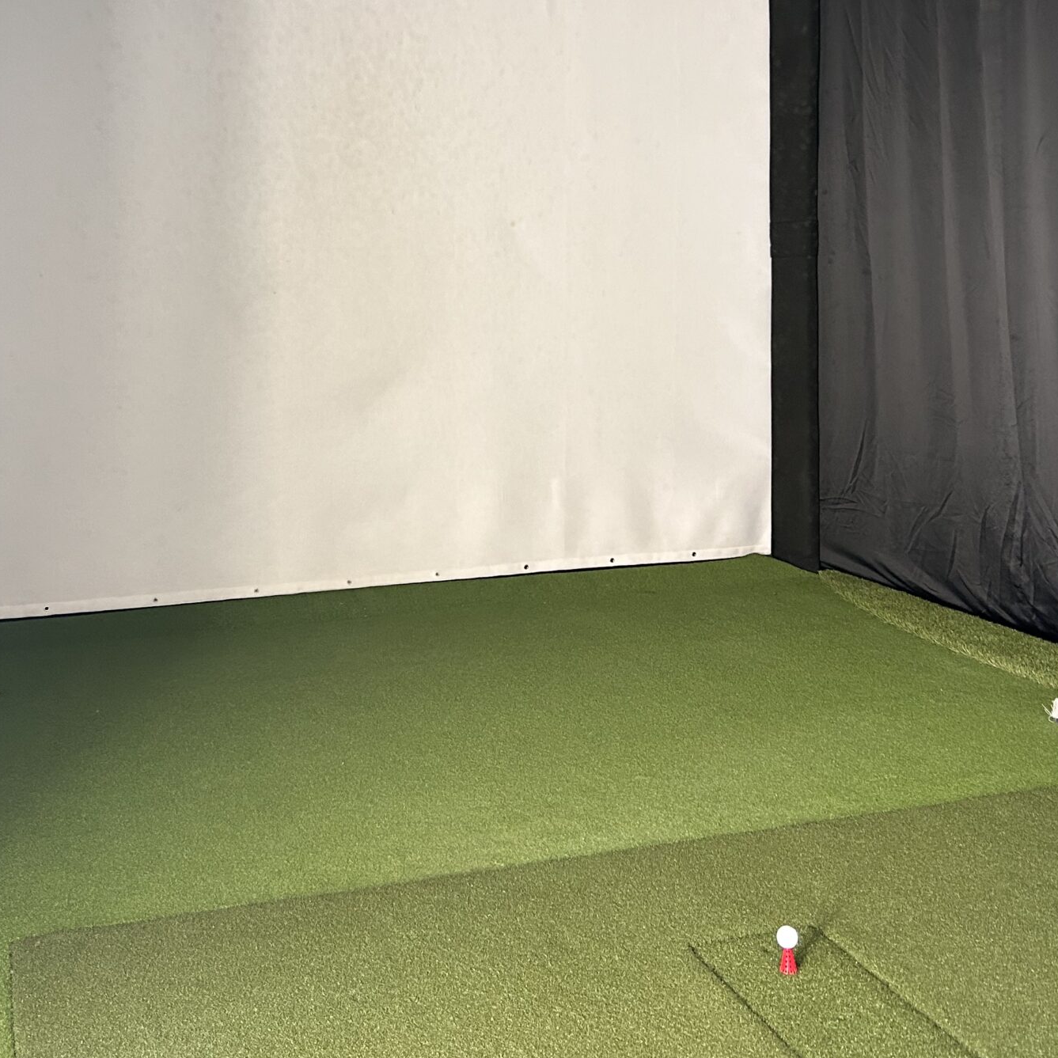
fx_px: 1521
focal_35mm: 44
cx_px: 486
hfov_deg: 38.3
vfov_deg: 37.7
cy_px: 304
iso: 200
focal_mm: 5.7
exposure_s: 1/60
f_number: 1.5
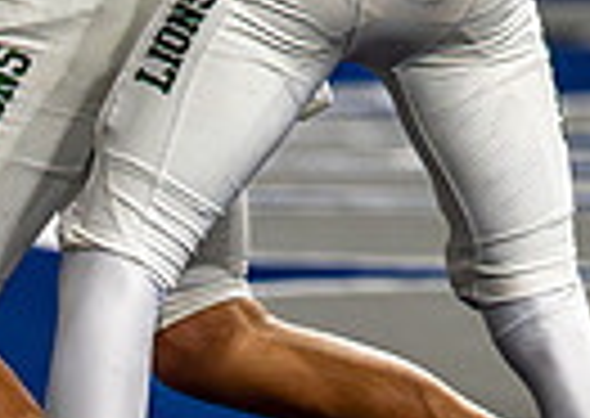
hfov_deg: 2.0
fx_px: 16806
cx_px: 564
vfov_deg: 1.4
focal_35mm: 1005
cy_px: -518
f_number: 2.8
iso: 4000
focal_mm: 182
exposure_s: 1/1600
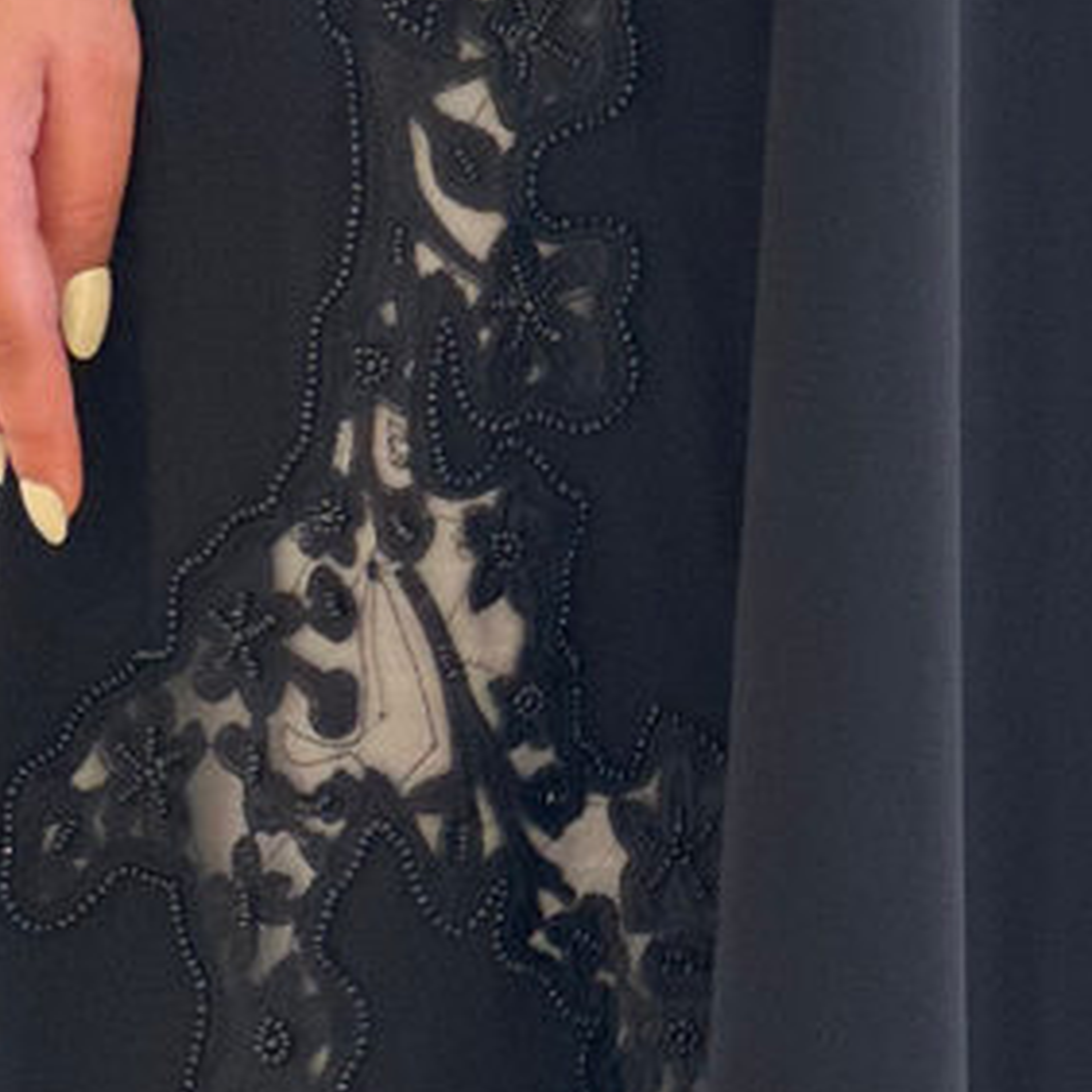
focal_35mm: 290
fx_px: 10350
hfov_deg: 6.0
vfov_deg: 6.0
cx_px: 856
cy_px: 434
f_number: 2.8
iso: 125
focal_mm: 9
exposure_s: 1/33
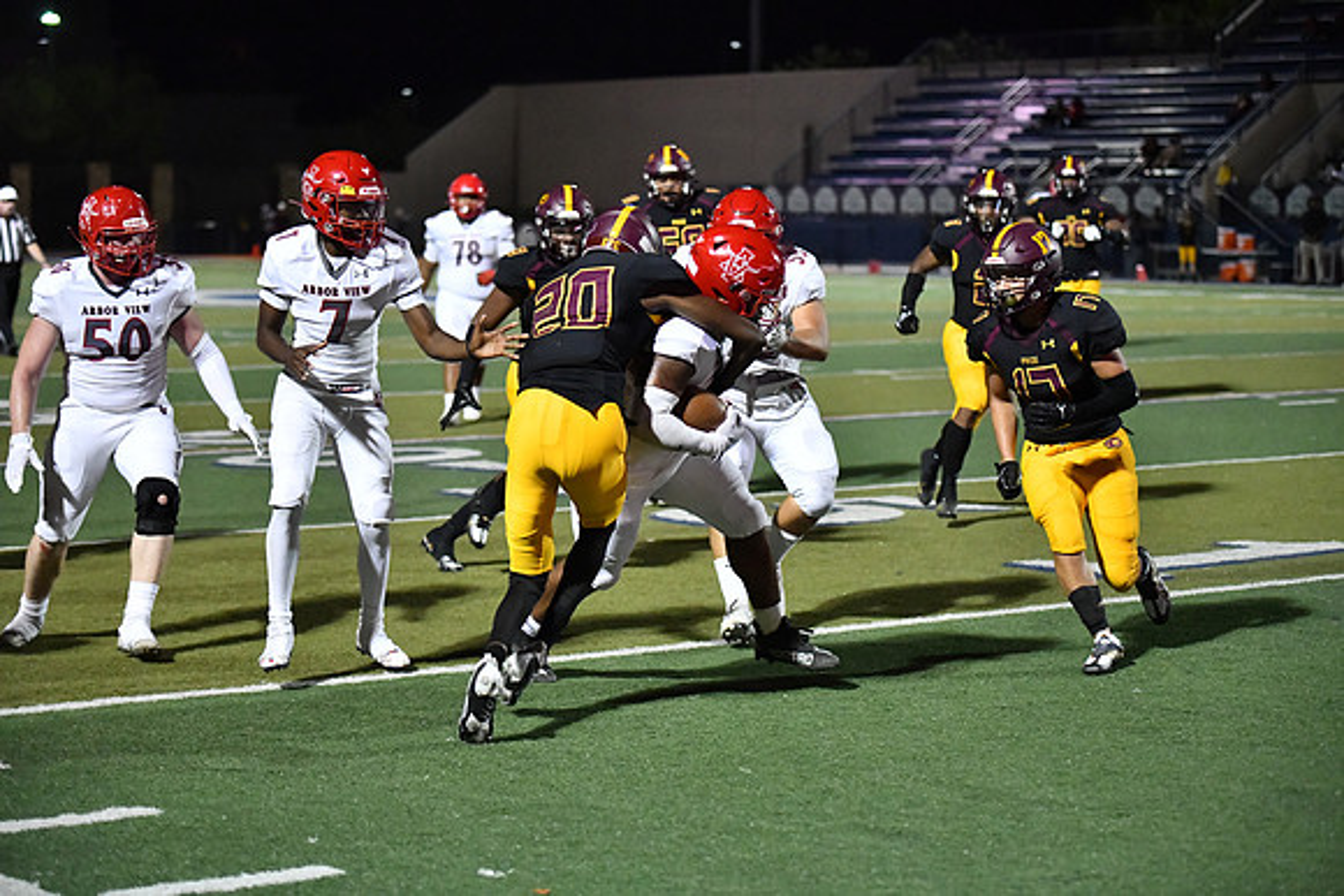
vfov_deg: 15.2
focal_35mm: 90
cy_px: 448
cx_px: 672
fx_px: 3361
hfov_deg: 22.6
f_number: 2.8
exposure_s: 1/3200
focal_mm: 90
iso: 10000
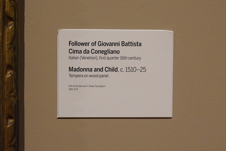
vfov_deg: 28.1
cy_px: 76
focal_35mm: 48
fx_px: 301
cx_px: 113
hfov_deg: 41.1
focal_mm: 48
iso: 6400
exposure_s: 1/100
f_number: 10
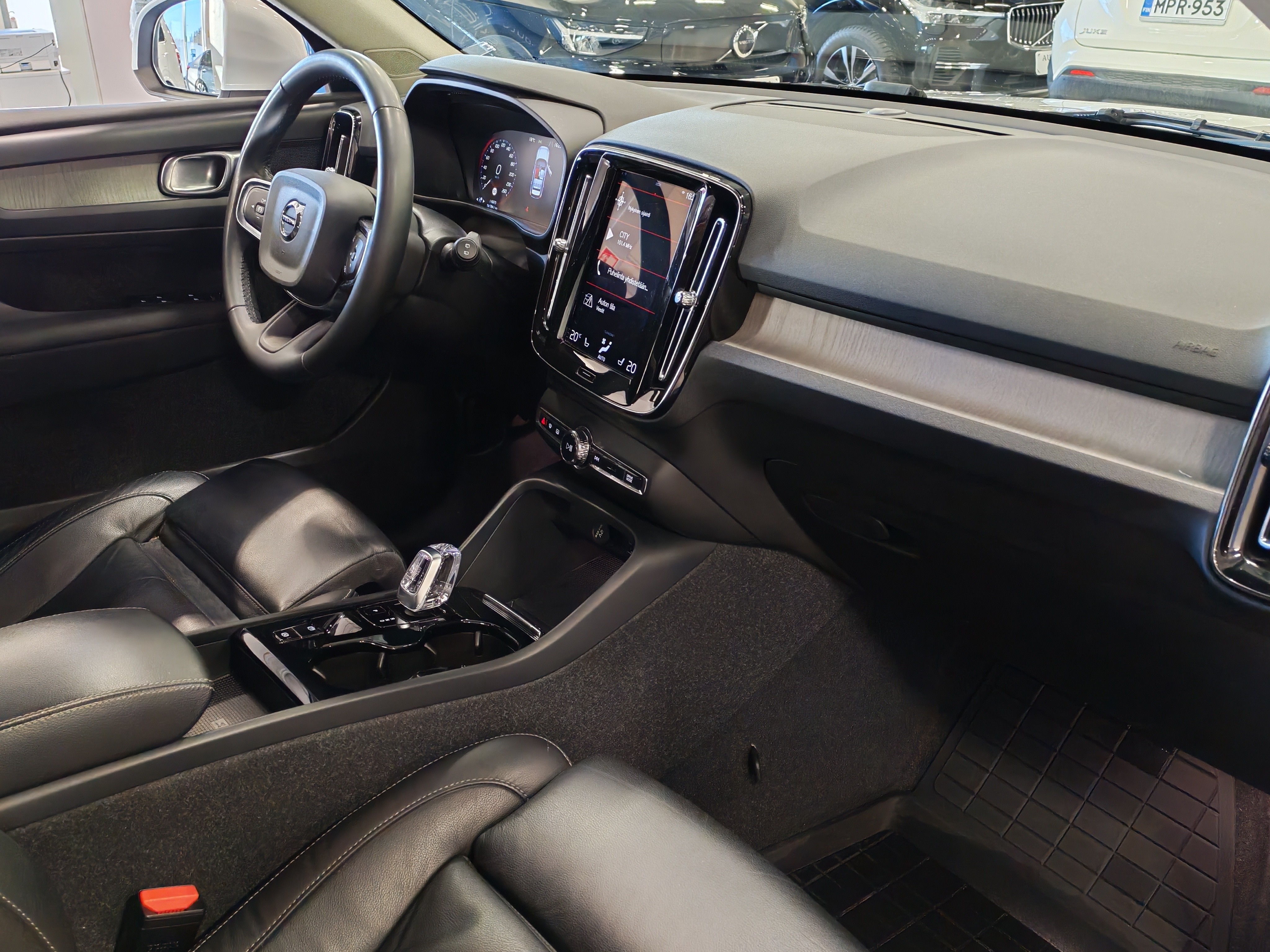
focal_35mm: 33
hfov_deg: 55.4
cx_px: 635
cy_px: 476
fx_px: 1211
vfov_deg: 42.9
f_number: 1.9
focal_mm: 6.12
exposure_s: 1/100
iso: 1250
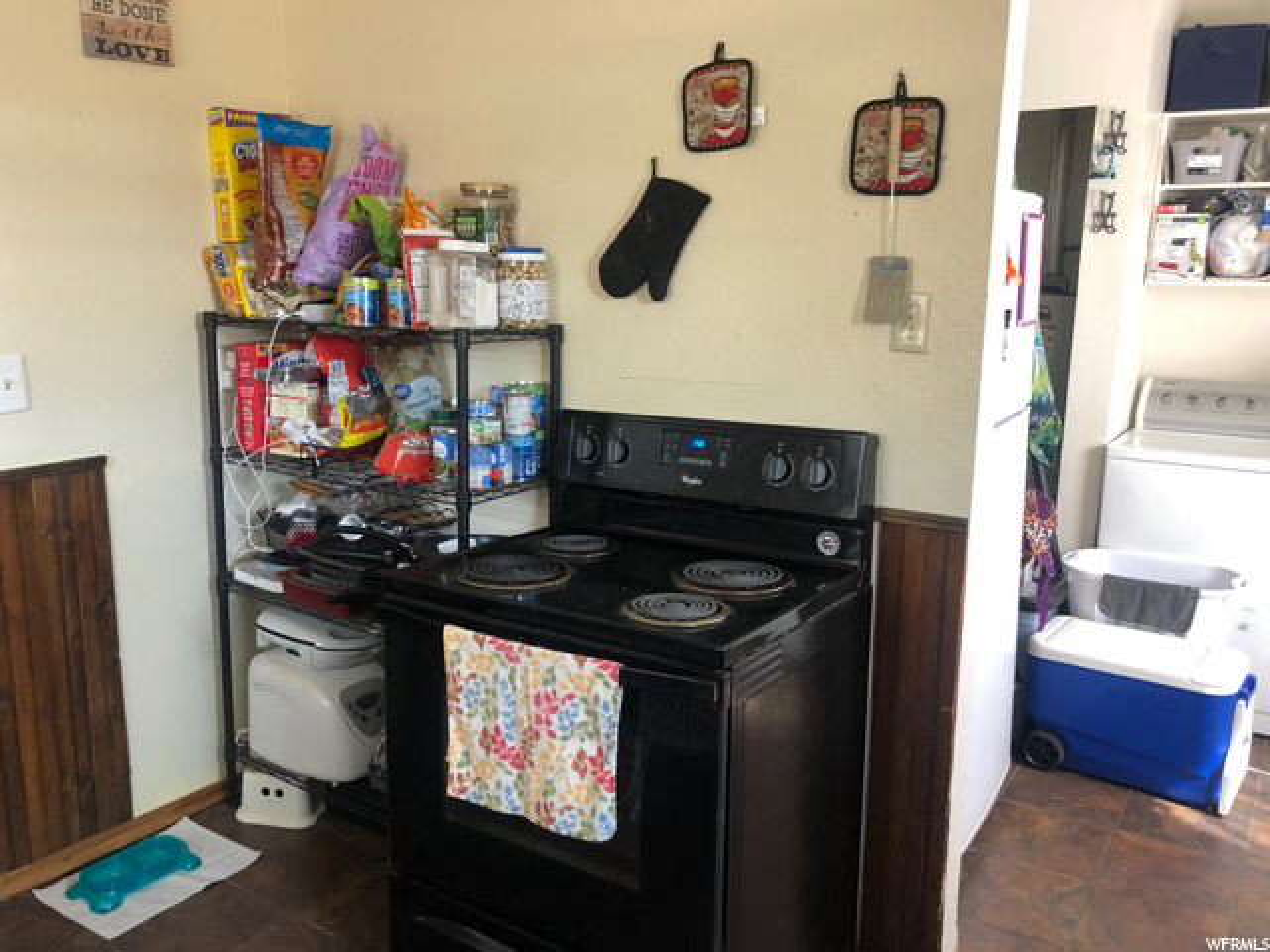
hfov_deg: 63.4
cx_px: 635
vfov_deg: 49.7
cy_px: 476
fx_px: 1027
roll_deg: -0.7
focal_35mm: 28
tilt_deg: -10.7
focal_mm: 3.99
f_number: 1.8
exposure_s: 1/17
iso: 40
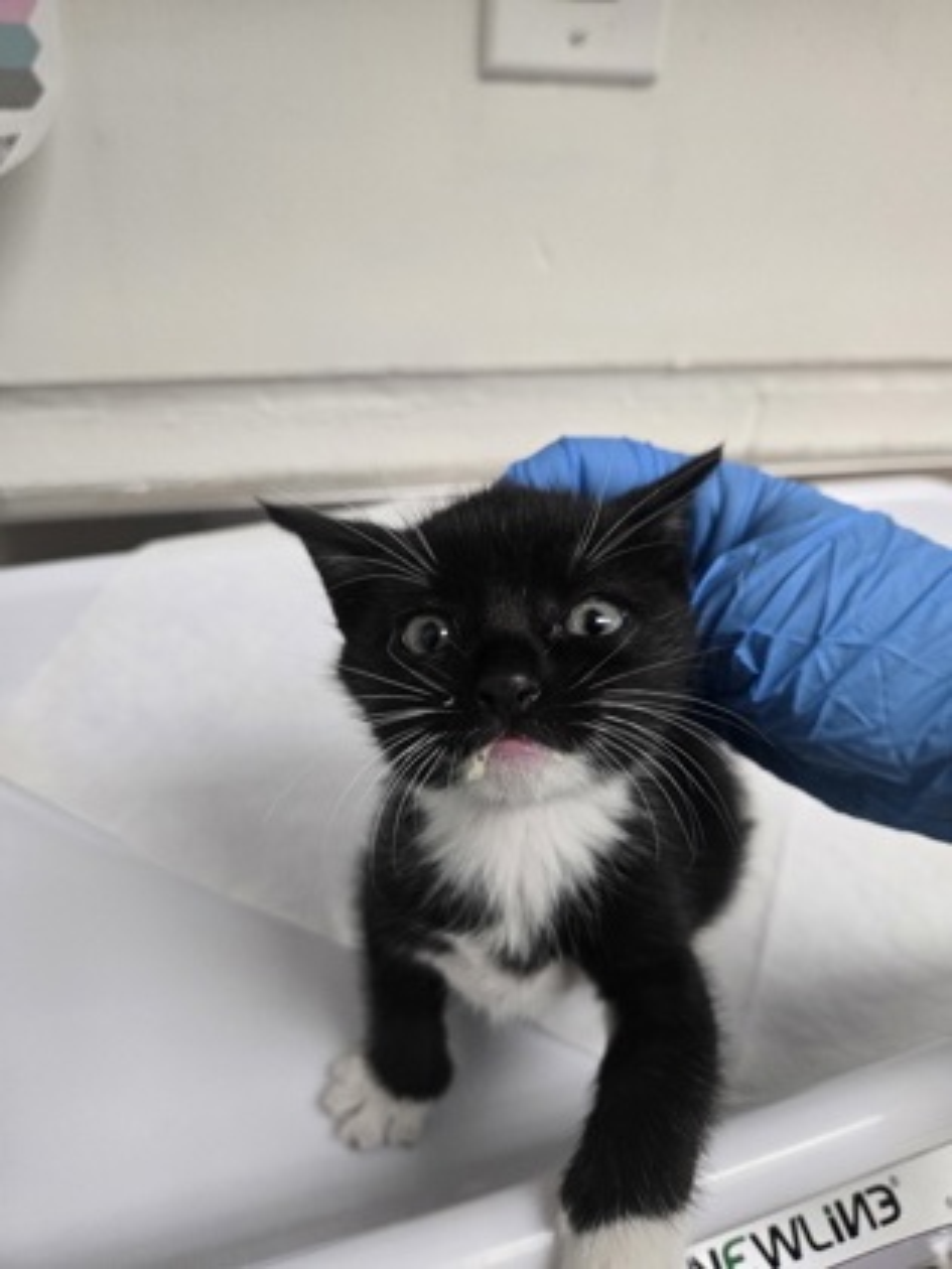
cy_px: 634
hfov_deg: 58.9
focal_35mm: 23
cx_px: 476
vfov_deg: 73.9
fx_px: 843
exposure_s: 1/120
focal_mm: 5.4
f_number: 1.8
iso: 250
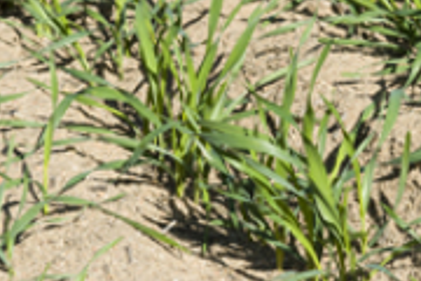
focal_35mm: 207
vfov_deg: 6.6
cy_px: 121
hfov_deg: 9.9
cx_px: 295
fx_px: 2421
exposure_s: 1/400
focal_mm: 70
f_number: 13
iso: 400
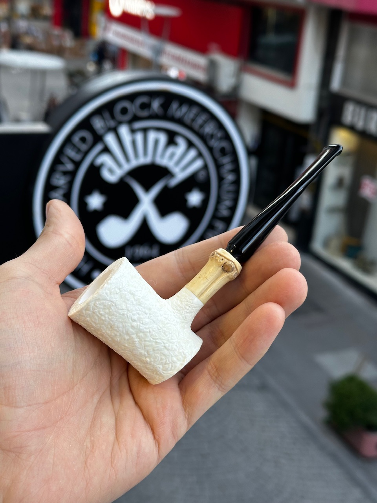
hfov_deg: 30.3
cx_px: 188
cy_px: 252
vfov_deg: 39.7
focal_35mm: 48
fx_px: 697
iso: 50
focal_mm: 6.86
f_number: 1.78
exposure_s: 1/196
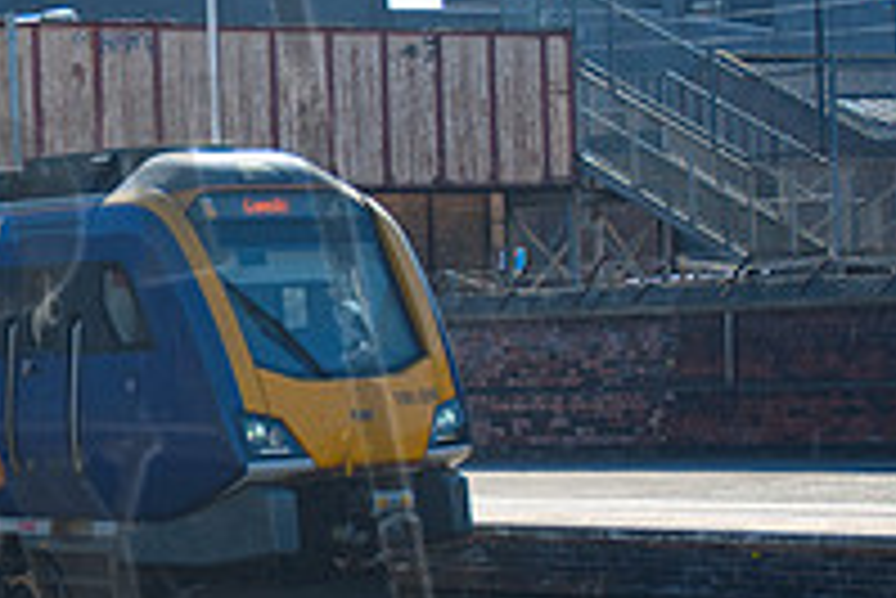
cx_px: -212
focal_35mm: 135
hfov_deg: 14.6
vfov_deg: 10.1
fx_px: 3374
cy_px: 409
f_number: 4
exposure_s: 1/800
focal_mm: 31
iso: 200
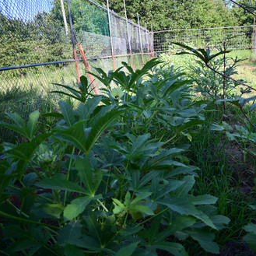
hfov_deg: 51.5
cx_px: 171
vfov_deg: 52.5
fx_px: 259
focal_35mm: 31
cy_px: 129
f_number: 3.5
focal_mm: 16
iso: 100
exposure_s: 1/320
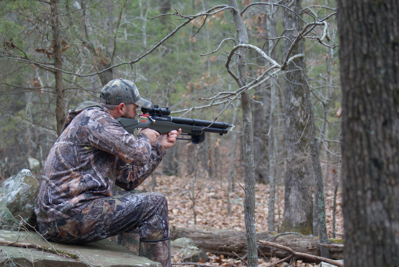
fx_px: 1248
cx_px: 200
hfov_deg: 18.2
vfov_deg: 12.2
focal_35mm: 112
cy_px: 134
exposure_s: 1/13
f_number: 4.5
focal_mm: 75
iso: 100
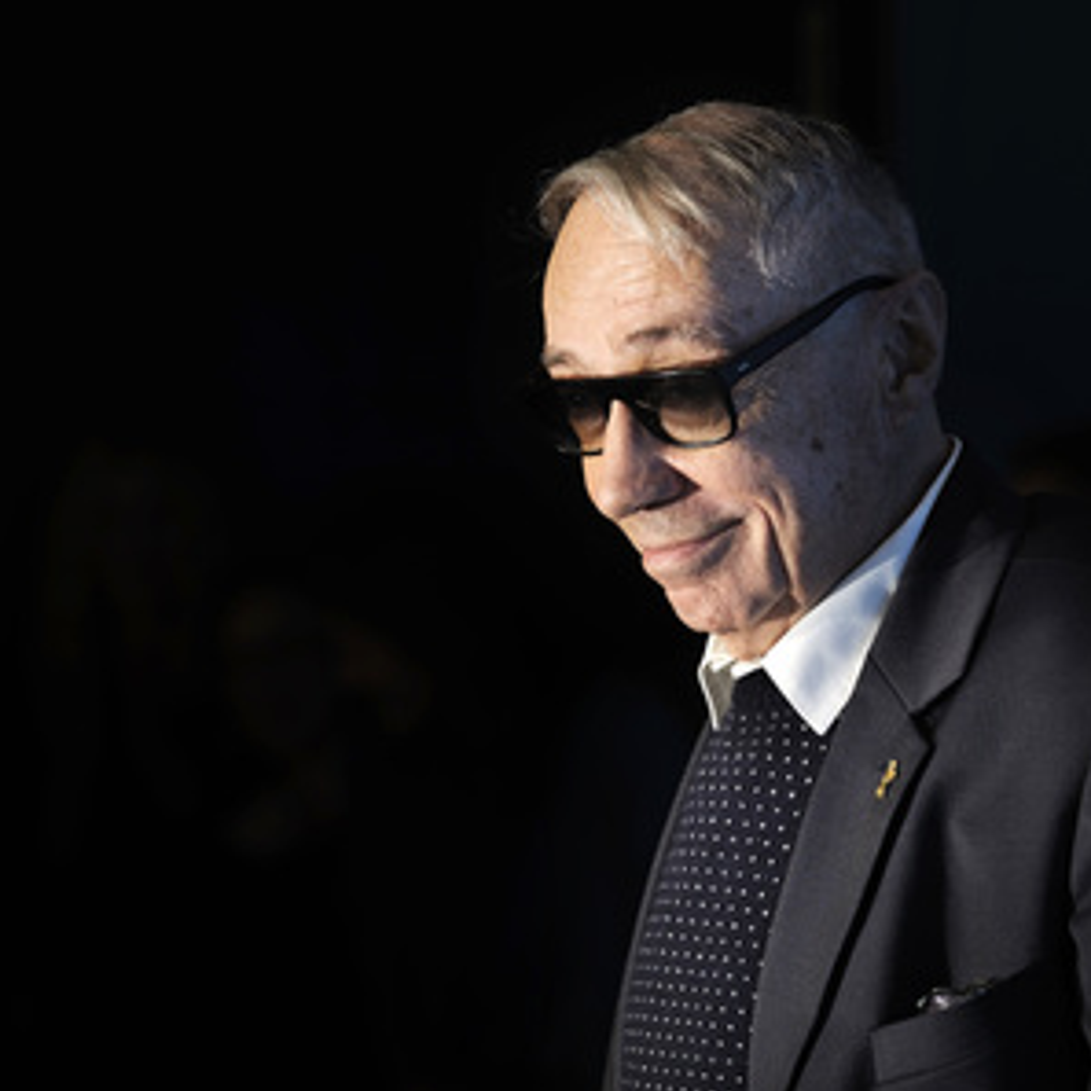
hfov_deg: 9.7
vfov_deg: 9.7
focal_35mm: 180
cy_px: 547
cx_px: 529
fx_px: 6418
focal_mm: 140
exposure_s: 1/320
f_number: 5
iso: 200
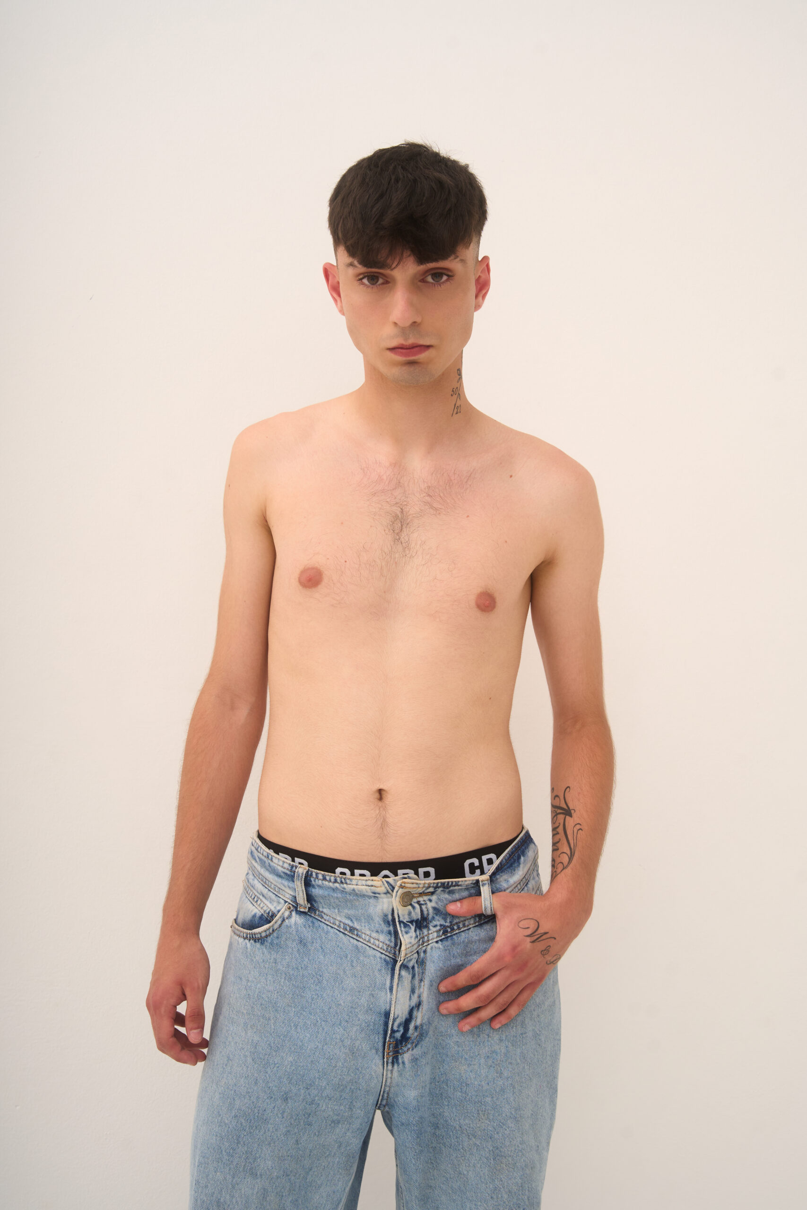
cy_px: 605
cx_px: 404
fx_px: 1378
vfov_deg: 47.4
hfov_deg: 32.6
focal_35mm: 41
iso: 400
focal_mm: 41
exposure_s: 1/200
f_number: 7.1
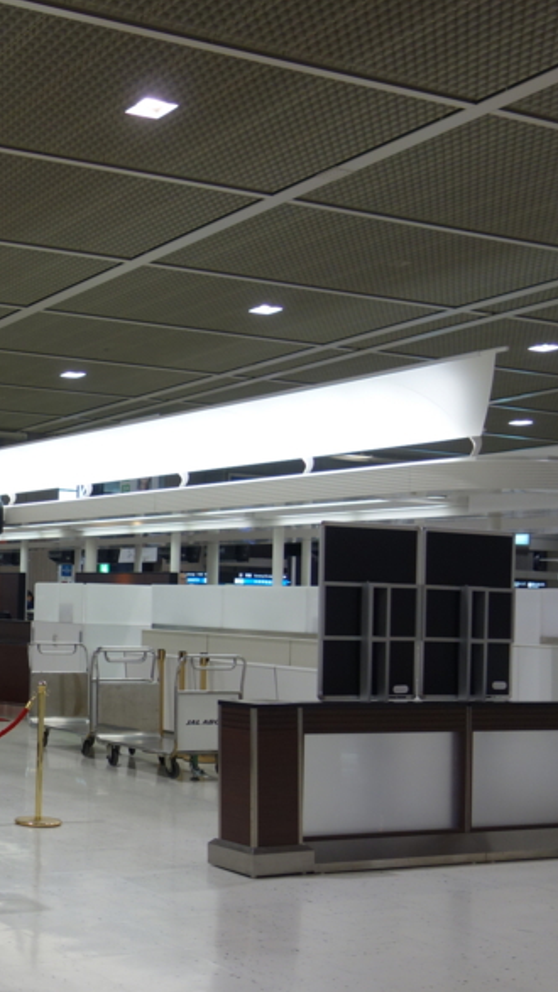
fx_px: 1316
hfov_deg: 22.6
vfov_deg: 41.3
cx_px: -56
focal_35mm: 50
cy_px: 550
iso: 125
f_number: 2
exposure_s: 1/100
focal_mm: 10.4
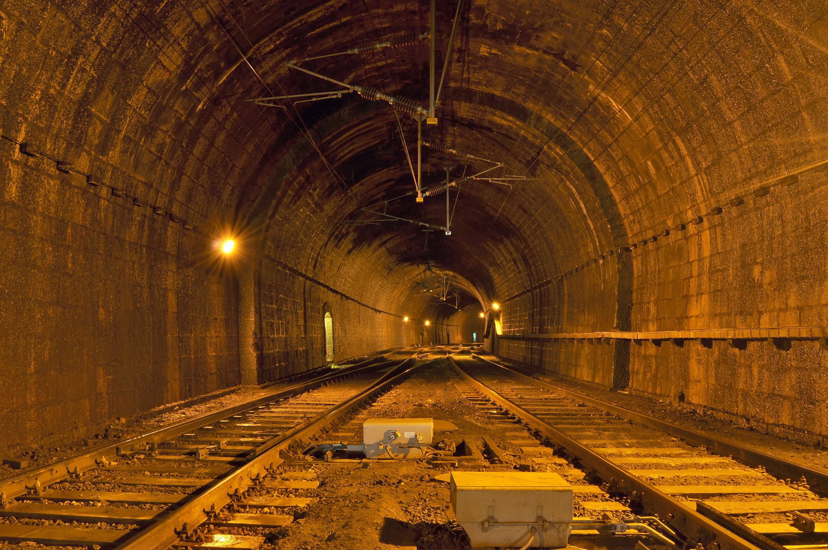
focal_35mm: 27
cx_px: 414
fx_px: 620
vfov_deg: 47.8
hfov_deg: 67.4
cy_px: 275
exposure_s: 30
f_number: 20
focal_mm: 18
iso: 200
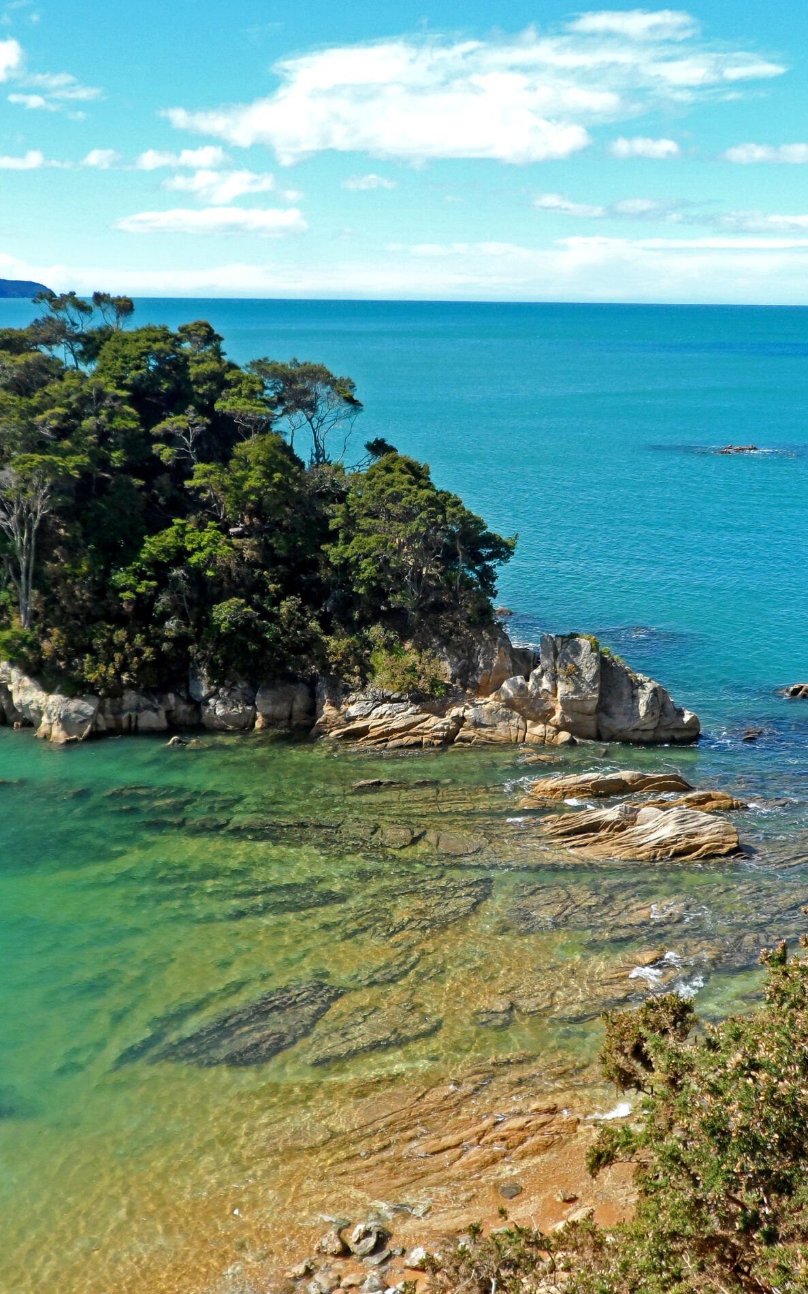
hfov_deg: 32.0
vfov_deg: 49.3
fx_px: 1410
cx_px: 403
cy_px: 650
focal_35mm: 40
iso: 80
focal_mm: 4.9
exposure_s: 1/500
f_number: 3.1
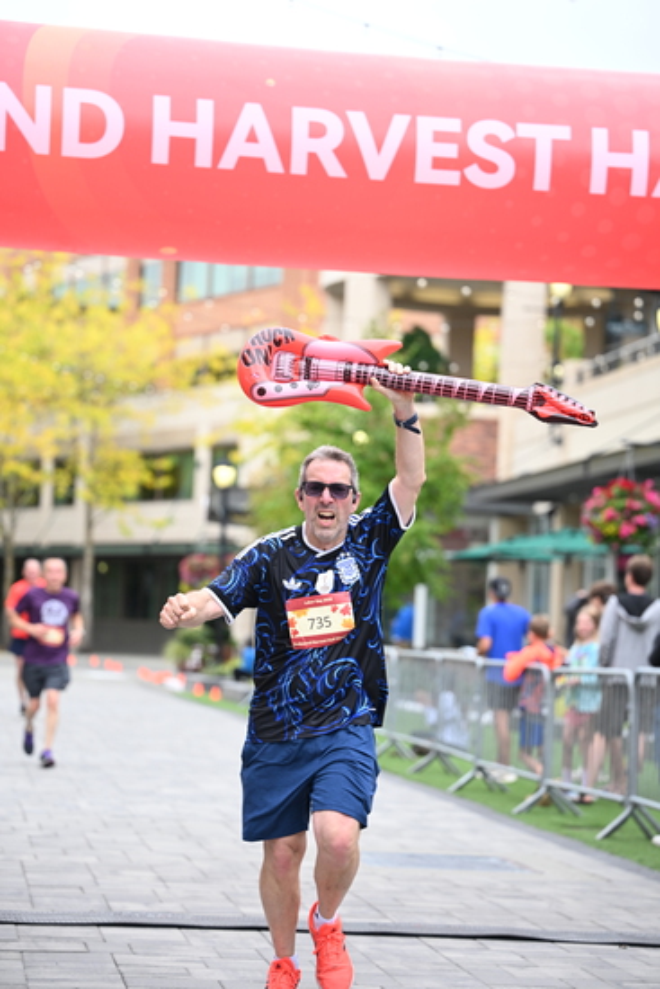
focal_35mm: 93
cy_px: 494
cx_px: 330
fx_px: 2556
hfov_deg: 14.7
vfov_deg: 21.9
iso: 640
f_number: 2.8
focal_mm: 93
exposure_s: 1/1600
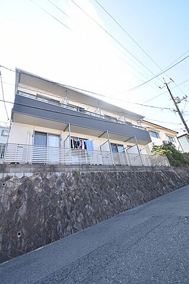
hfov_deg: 77.3
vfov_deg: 100.4
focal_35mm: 15
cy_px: 142
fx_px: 118
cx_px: 94
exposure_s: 1/125
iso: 100
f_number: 5.6
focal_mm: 10
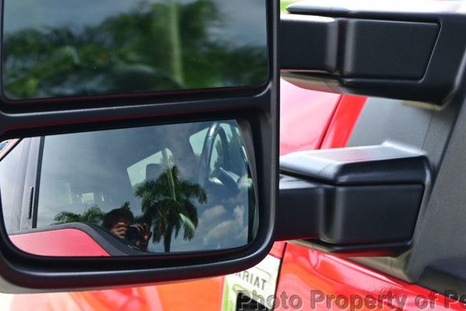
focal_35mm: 97
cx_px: 302
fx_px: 1254
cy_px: 53
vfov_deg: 14.0
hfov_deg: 21.0
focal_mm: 37
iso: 100
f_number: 5.3
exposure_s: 1/125
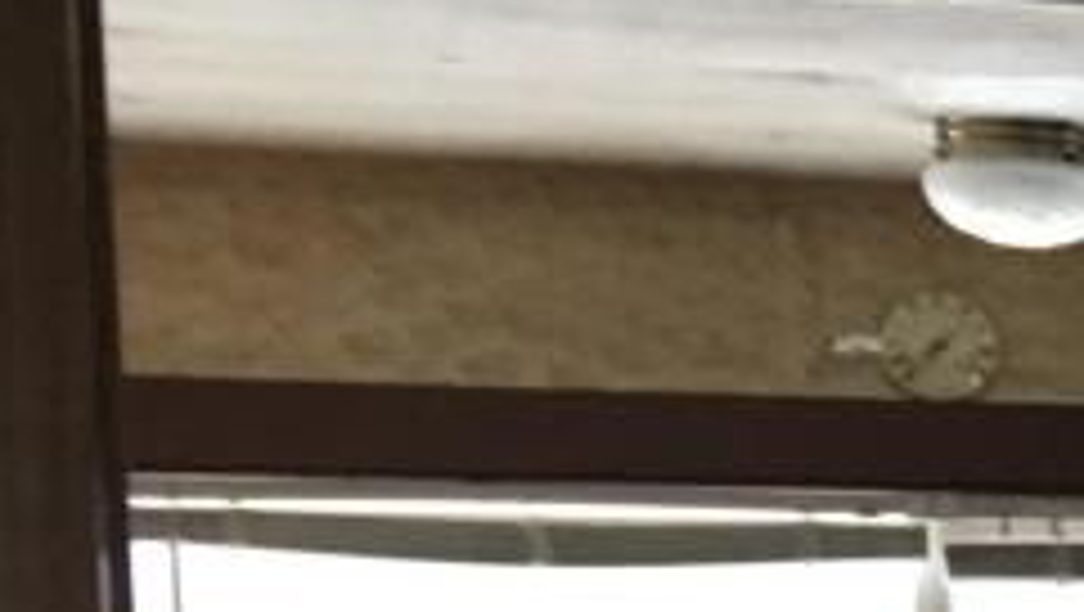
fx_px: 3855
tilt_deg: -5.7
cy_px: 1107
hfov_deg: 13.5
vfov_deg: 8.7
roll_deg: +0.7
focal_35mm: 134
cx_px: 2244
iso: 200
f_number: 2.2
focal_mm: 4.15
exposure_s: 1/24
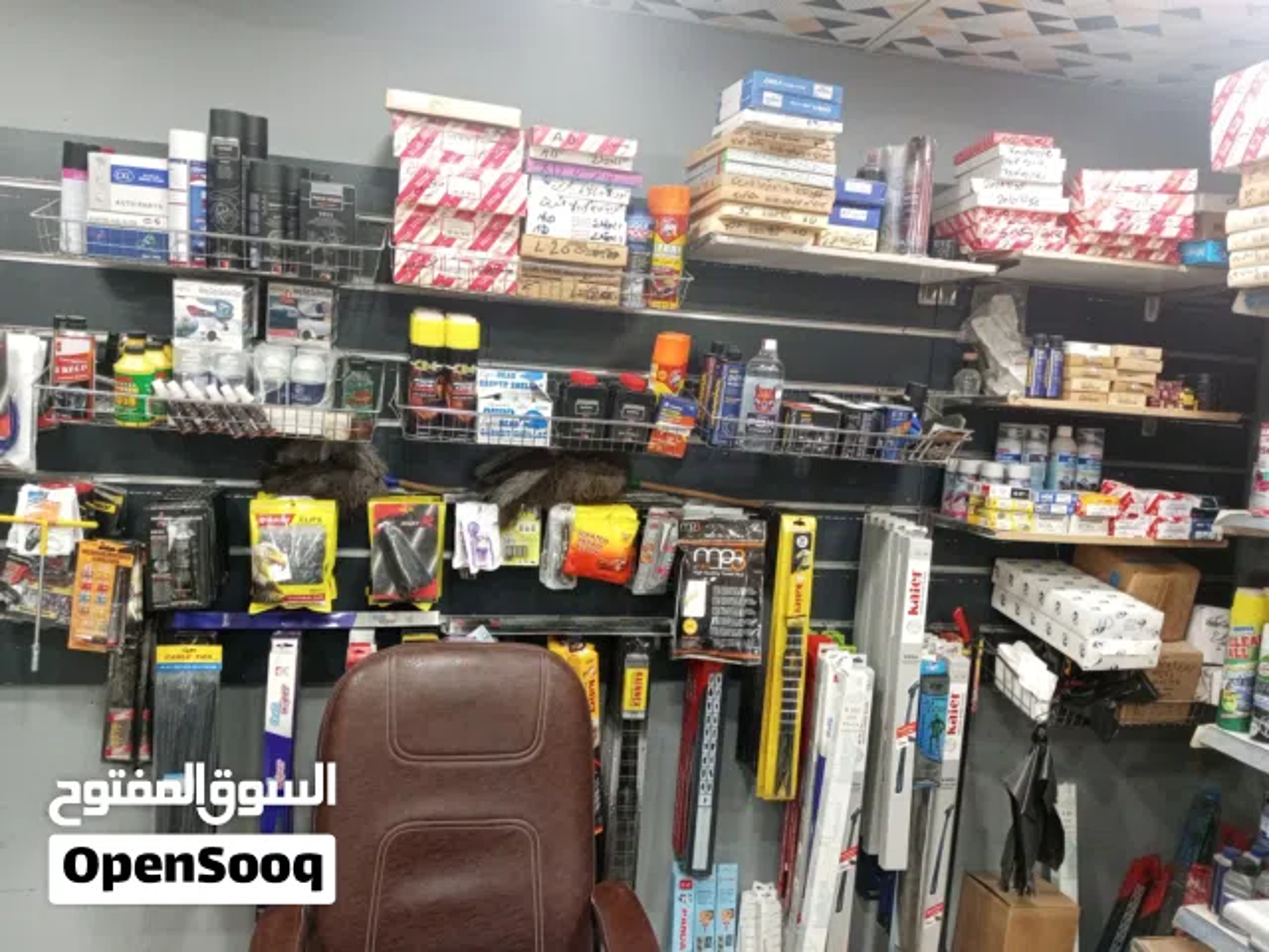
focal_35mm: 27
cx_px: 634
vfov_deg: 51.4
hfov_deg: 65.3
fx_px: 990
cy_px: 476
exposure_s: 1/50
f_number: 1.6
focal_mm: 4.11
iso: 859
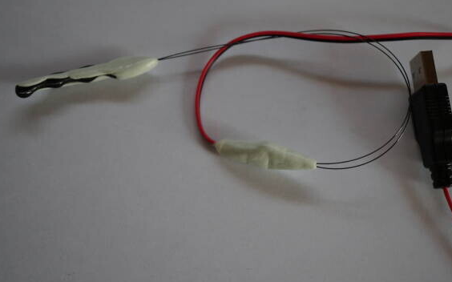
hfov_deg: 38.9
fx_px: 640
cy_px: 137
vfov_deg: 24.8
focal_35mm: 52
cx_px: 246
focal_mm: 30
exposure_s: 1/60
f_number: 4
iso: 640
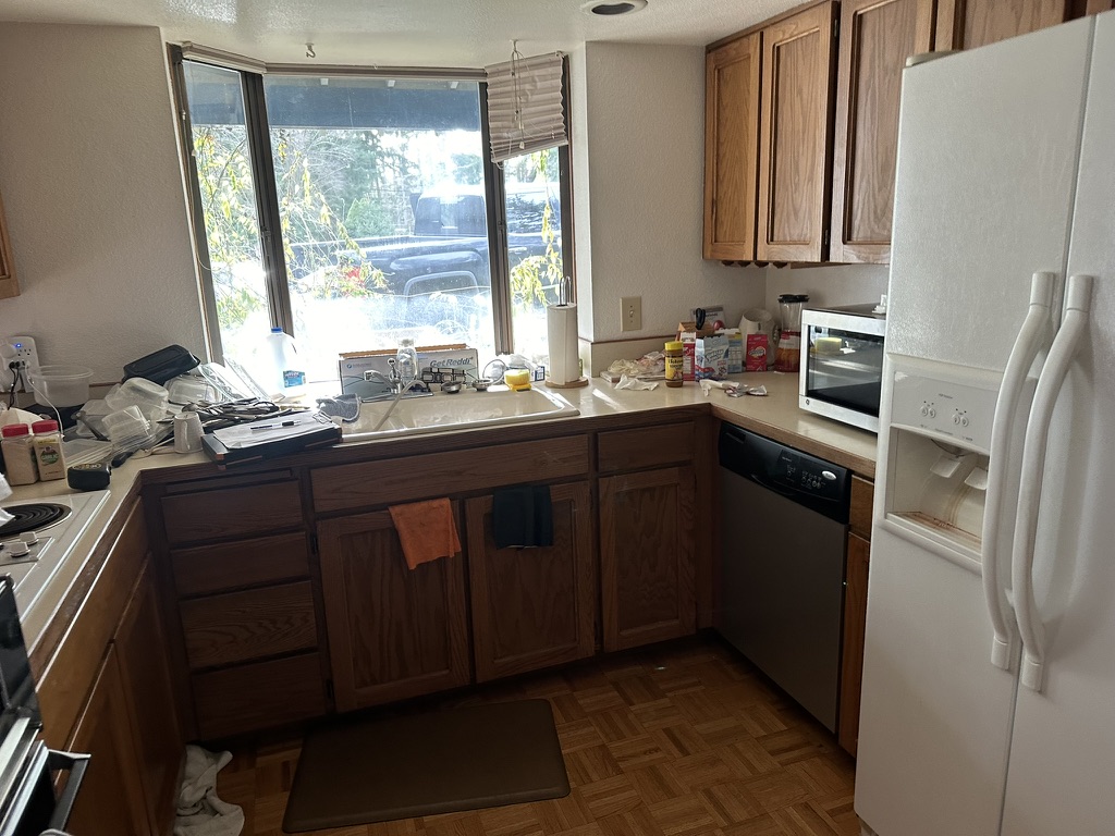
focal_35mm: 24
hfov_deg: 71.6
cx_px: 558
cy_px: 418
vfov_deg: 56.8
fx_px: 773
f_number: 1.78
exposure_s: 1/61
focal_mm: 6.86
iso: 250
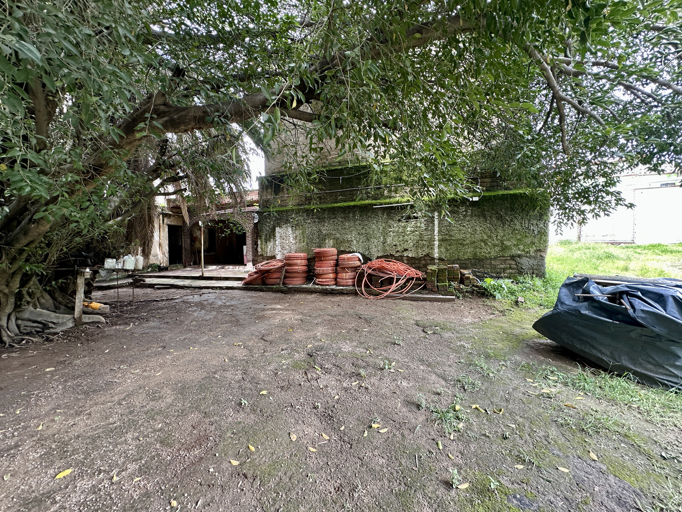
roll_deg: +0.5
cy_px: 256
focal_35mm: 14
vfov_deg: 85.7
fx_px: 276
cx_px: 341
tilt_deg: -1.4
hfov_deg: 102.1
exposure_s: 1/99
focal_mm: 2.22
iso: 100
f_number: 2.2
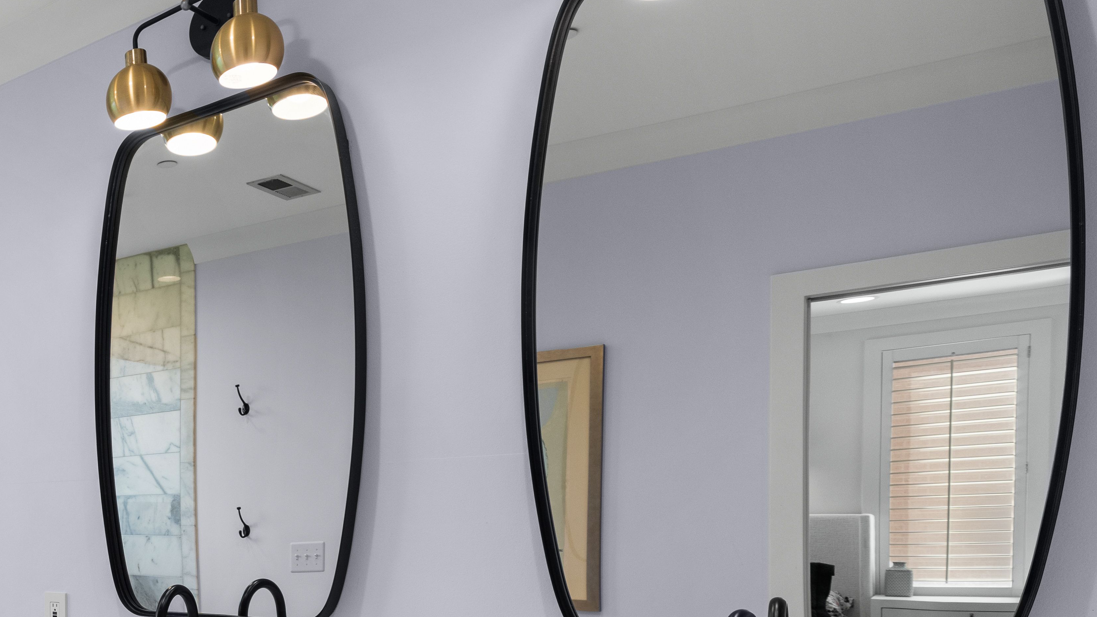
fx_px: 960
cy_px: 527
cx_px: -13
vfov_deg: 34.1
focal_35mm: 33
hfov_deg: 48.4
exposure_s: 1/20
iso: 400
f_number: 7.1
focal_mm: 15
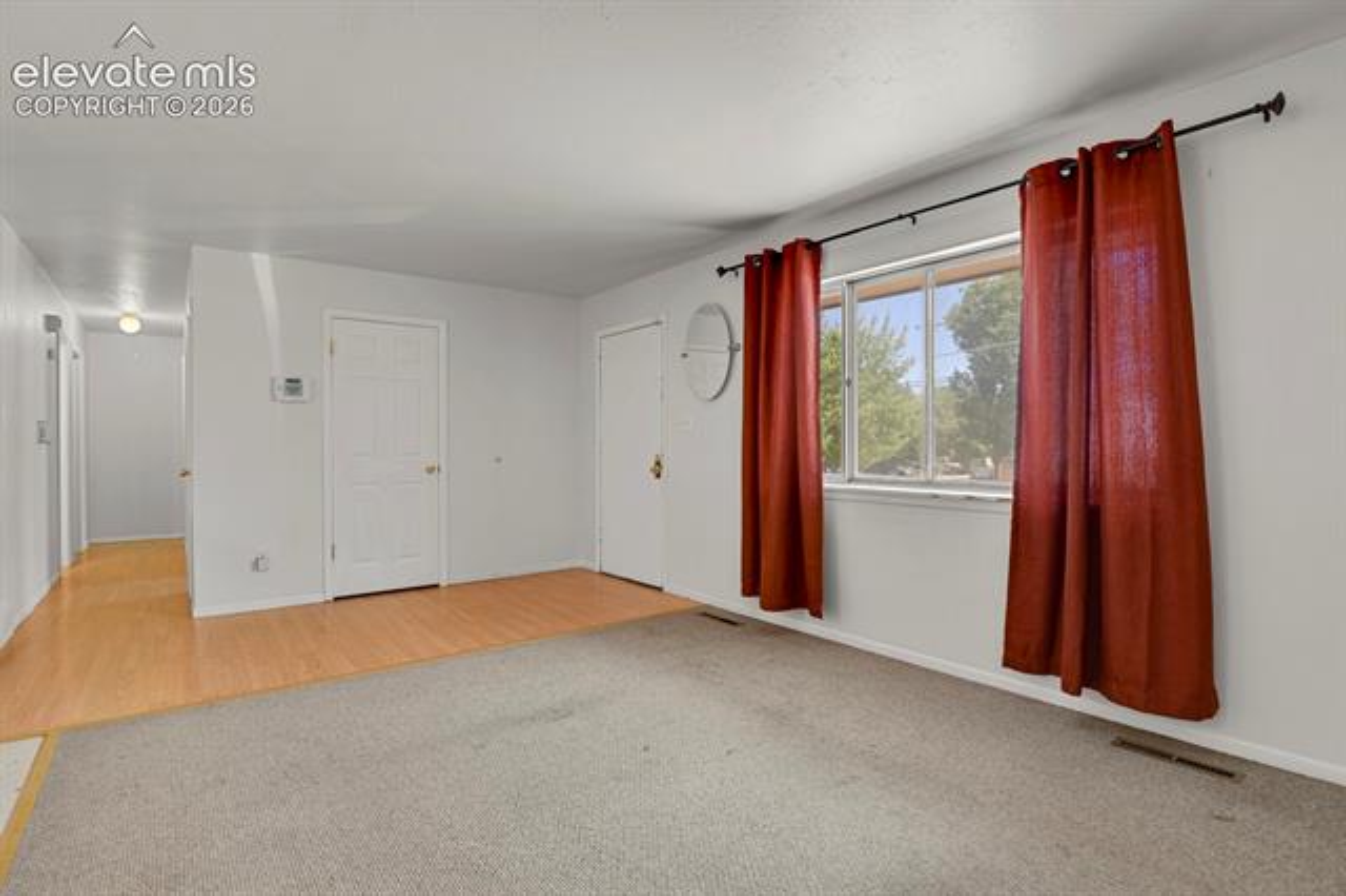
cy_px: 448
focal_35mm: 17
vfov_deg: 70.4
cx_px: 673
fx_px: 635
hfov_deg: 93.3
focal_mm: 17
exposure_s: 1/20
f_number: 8
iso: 3600
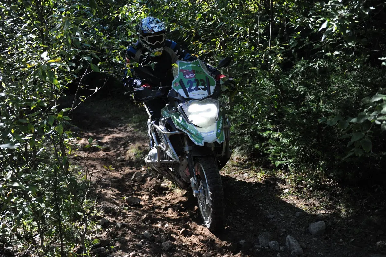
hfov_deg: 46.4
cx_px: 193
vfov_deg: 31.9
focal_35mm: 42
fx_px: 450
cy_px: 128
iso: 1600
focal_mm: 42
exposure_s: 1/2500
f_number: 2.8
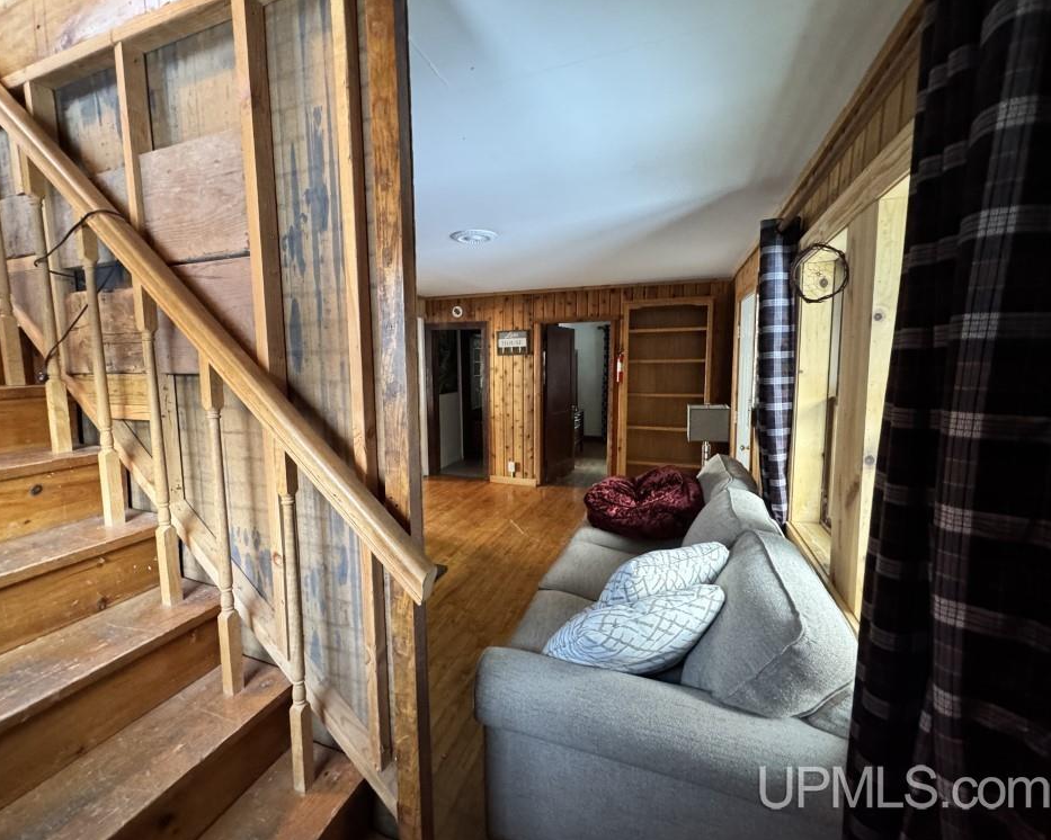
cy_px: 411
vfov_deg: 84.0
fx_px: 466
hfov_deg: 96.7
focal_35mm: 15
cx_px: 493
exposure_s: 1/40
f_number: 2.2
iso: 1000
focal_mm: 2.22
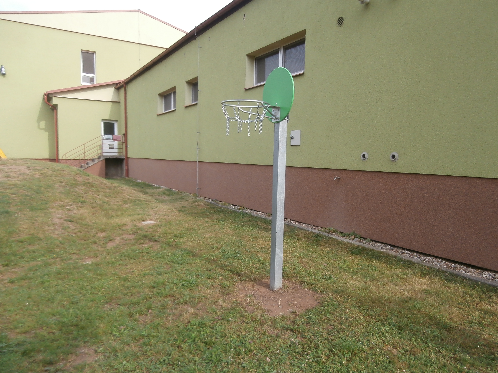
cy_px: 186
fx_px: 360
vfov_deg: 54.9
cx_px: 258
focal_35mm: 25
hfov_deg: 69.4
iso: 100
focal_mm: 4.2
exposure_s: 1/320
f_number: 3
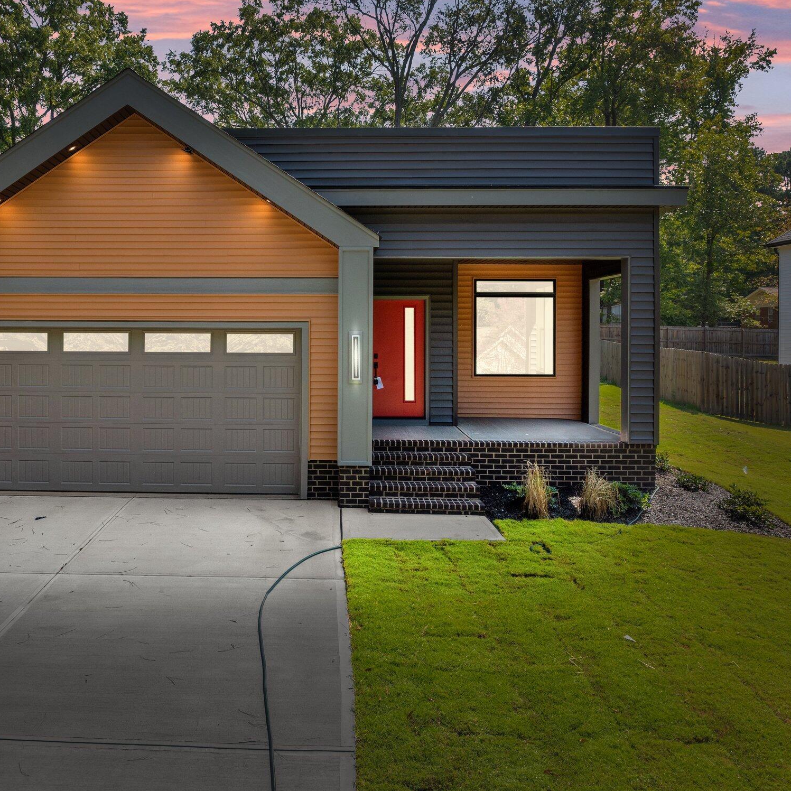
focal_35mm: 29
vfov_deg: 55.6
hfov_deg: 54.9
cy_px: 395
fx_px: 750
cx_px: 290
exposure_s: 1/50
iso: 110
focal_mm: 12.29
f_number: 5.6
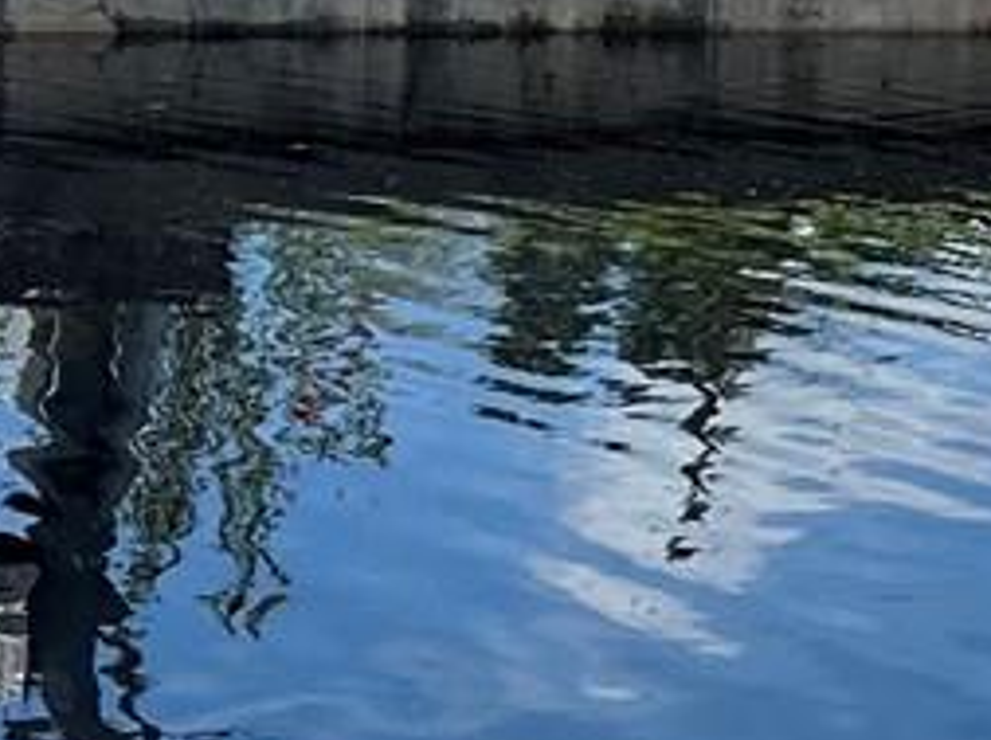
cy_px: -423
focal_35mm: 152
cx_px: 1289
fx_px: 4345
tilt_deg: +0.5
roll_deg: -1.4
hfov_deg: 12.6
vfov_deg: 9.4
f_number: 1.78
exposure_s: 1/5525
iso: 80
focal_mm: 6.86
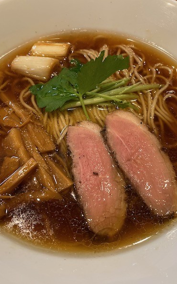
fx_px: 286
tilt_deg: -60.7
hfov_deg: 34.4
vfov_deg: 52.8
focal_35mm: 37
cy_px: 142
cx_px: 84
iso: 80
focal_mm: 4.2
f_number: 1.6
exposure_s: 1/100
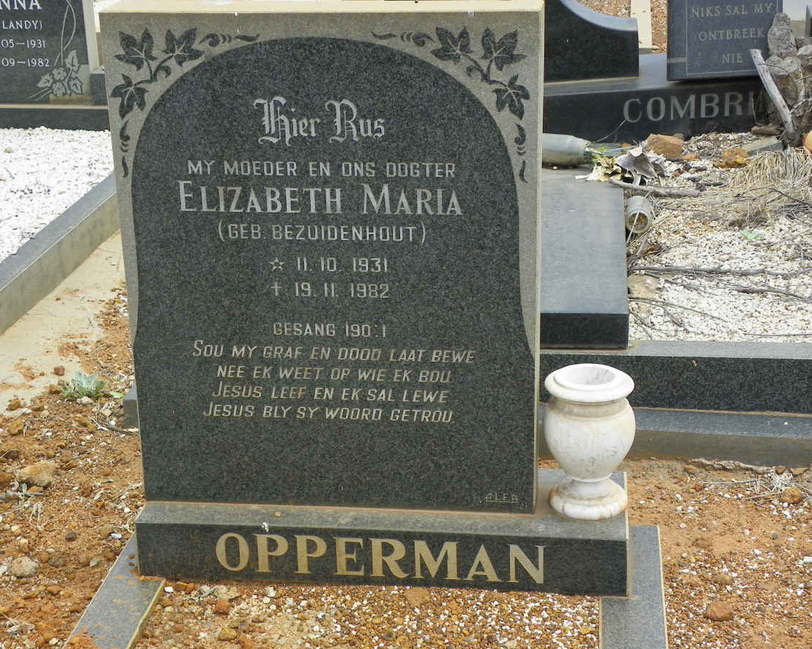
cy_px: 324
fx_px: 1513
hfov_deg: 30.0
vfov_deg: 24.2
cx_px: 391
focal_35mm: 63
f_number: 4.5
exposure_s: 1/250
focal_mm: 10.7
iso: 64
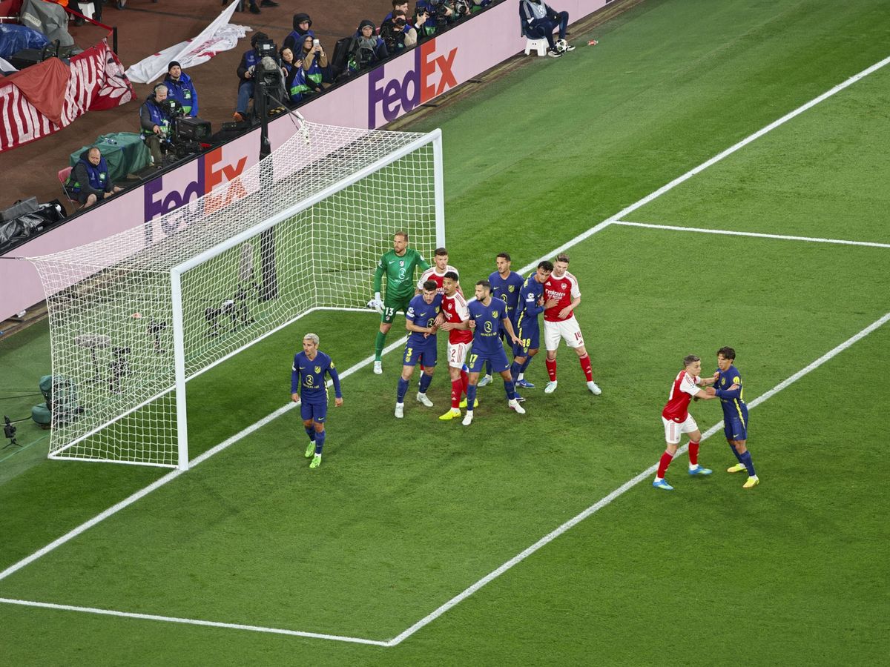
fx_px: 7713
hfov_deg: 6.6
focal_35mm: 300
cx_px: 445
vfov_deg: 5.0
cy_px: 334
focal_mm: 20.1
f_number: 2.2
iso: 400
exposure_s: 1/100
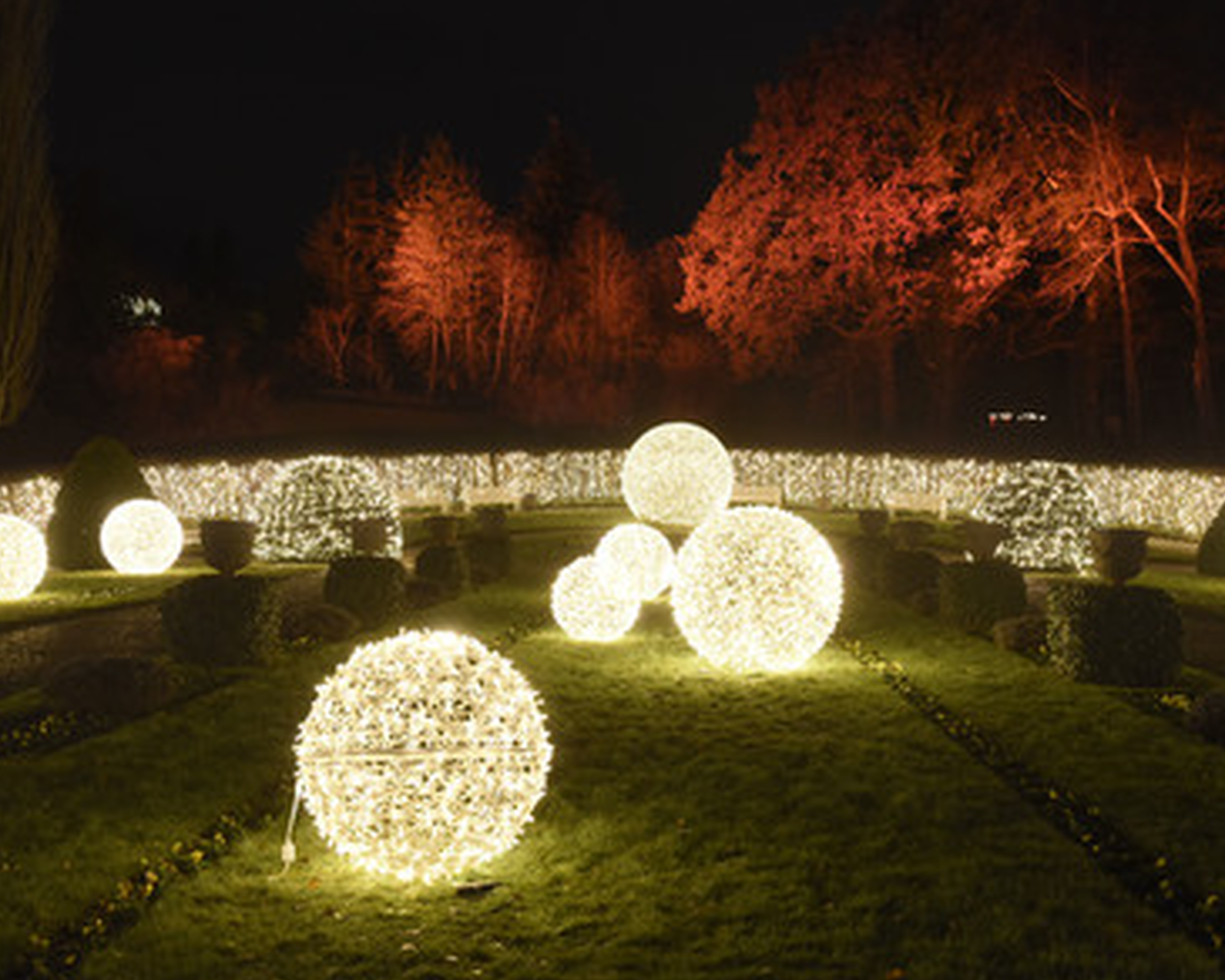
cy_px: 490
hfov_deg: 42.0
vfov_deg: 34.2
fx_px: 1595
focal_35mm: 44
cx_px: 623
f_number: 5.6
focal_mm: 38
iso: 3200
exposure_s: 1/10
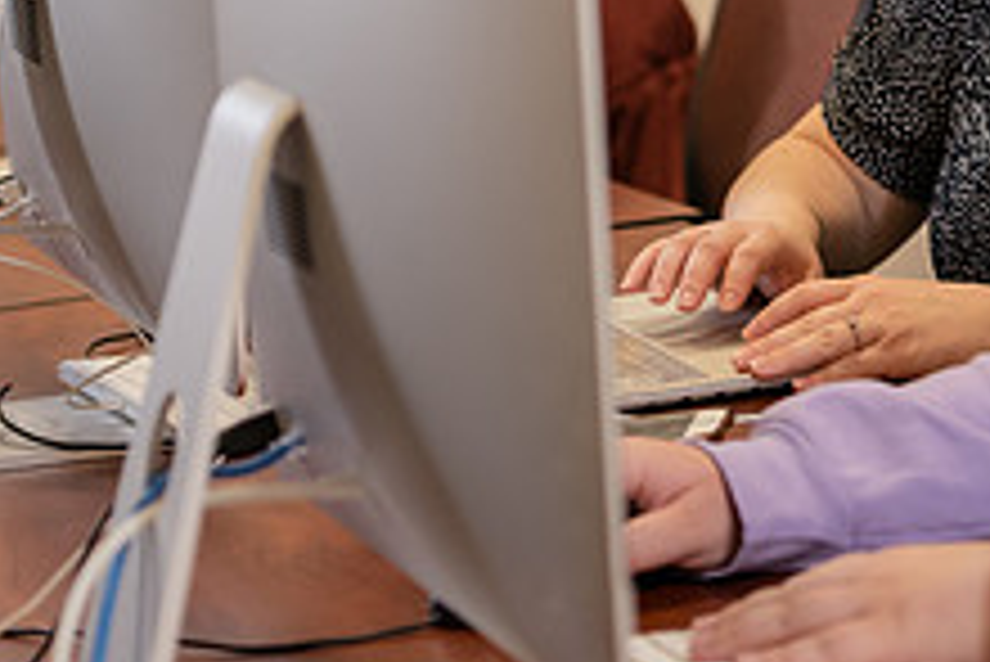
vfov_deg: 6.3
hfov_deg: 9.5
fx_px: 5944
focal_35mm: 216
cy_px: -16
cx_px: 819
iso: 800
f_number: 3.2
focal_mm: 82
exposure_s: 1/200
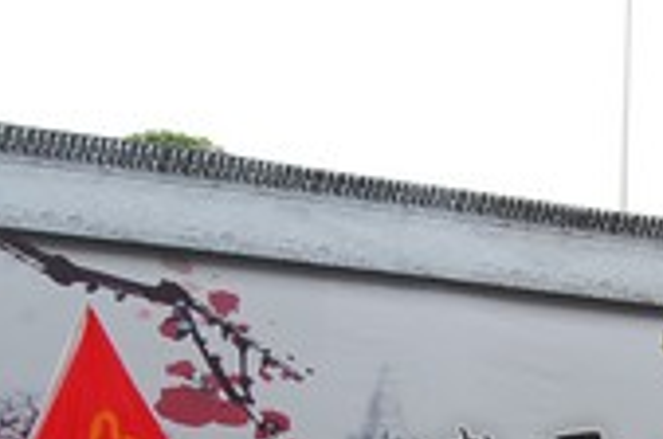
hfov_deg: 20.5
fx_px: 1636
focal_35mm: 89
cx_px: 914
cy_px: 635
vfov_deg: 14.4
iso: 800
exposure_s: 1/400
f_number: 10
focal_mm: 20
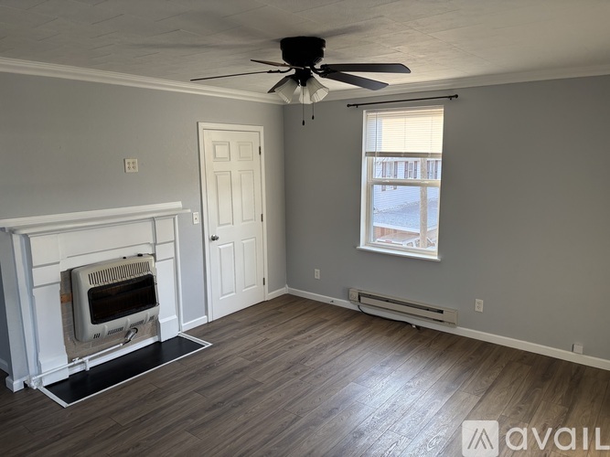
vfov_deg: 53.0
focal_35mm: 26
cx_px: 305
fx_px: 458
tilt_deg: -9.4
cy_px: 228
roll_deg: +0.4
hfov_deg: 67.3
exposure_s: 1/121
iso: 125
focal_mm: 5.96
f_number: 1.6
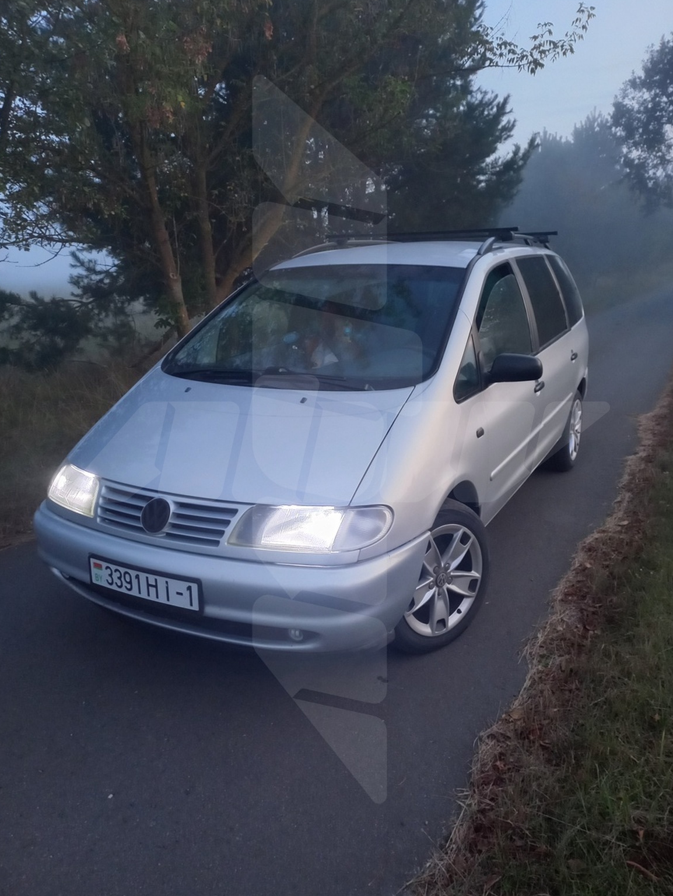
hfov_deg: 53.1
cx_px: 336
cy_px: 439
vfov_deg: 67.3
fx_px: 674
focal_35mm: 26
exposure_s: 1/25
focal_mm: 4.65
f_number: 1.8
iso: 640
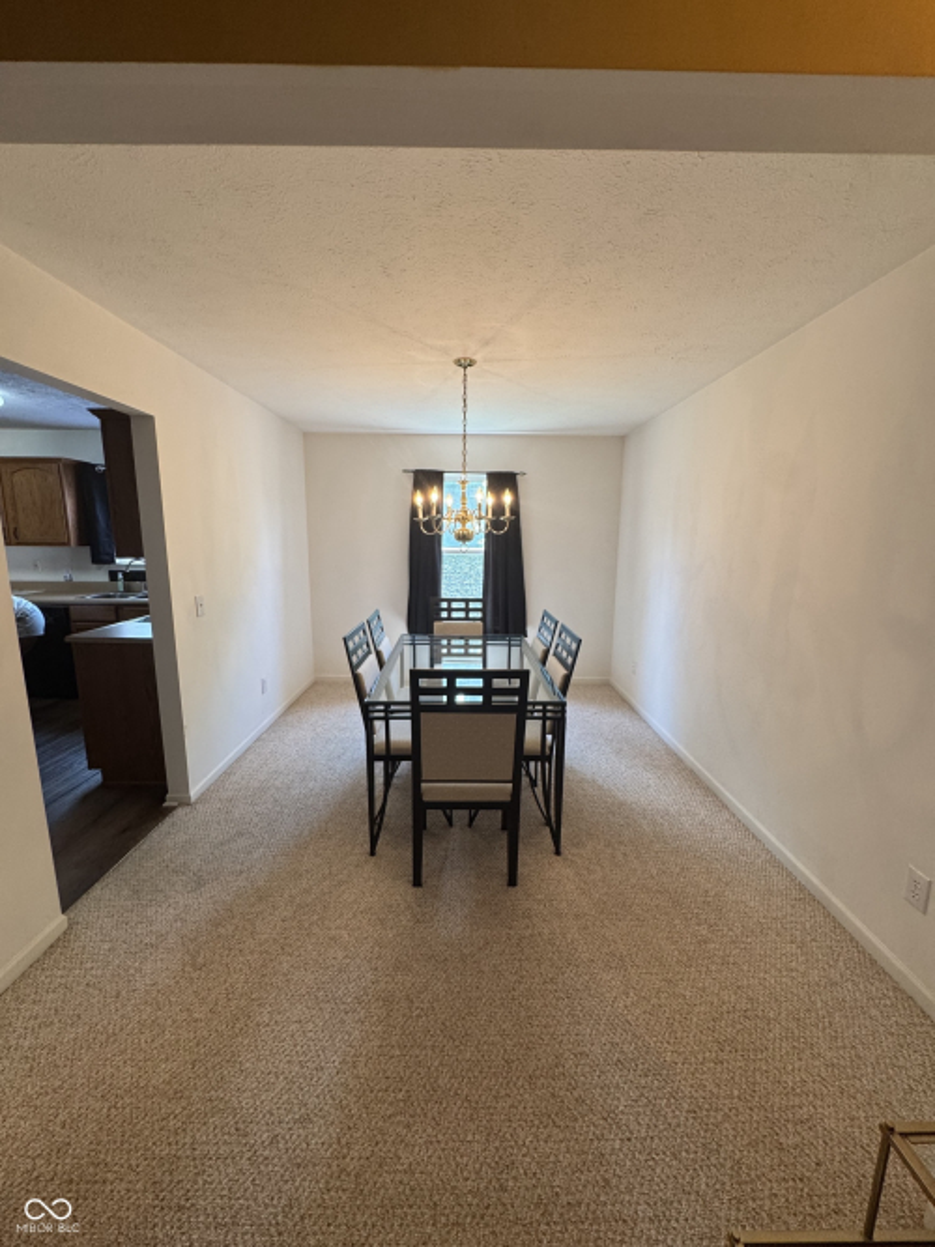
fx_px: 504
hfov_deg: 85.7
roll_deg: +0.9
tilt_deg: -9.0
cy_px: 624
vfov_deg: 102.1
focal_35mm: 14
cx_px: 468
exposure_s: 1/120
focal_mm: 2.22
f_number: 2.2
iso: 160
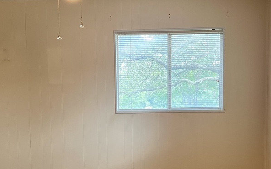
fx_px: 495
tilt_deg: -6.9
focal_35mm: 67
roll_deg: +0.1
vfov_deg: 19.1
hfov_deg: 30.6
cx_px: 127
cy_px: 151
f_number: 1.5
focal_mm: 5.7
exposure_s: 1/60
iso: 80
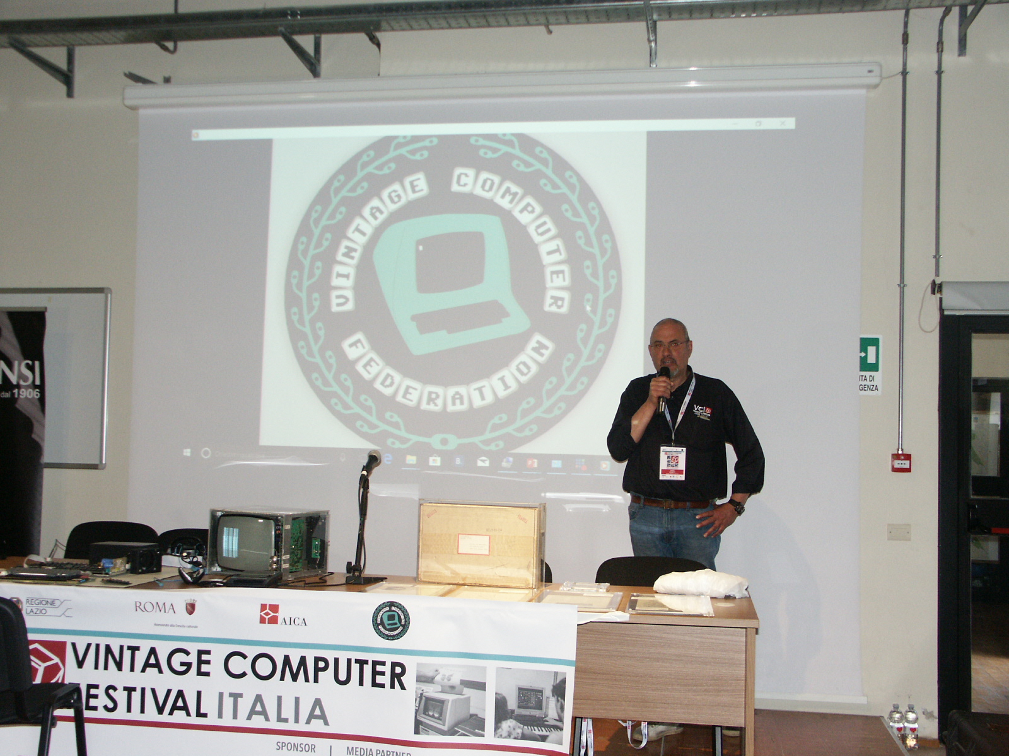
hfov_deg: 51.4
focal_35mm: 36
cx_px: 504
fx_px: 1049
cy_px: 378
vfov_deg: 39.7
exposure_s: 1/45
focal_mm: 9.43
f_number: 2.8
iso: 200
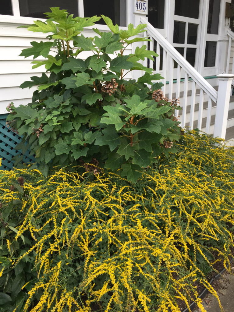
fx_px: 261
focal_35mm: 29
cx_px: 117
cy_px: 156
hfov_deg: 48.2
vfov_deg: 61.7
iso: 32
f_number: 2.2
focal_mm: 4.15
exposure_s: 1/166
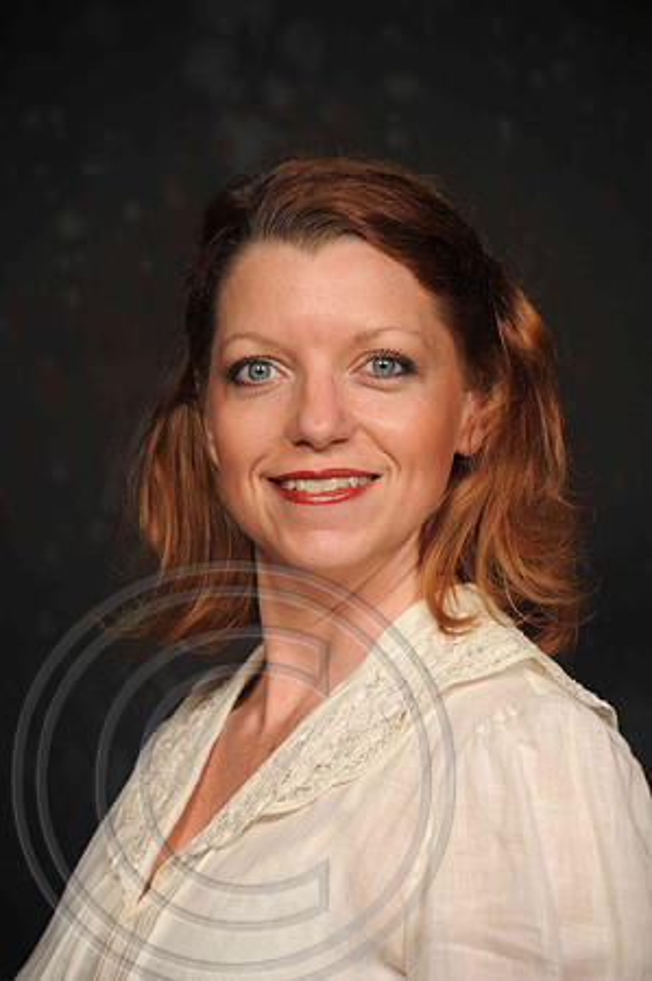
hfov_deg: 6.8
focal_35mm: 202
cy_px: 490
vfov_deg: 10.2
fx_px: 5514
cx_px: 326
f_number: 5.6
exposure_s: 1/125
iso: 200
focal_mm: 135
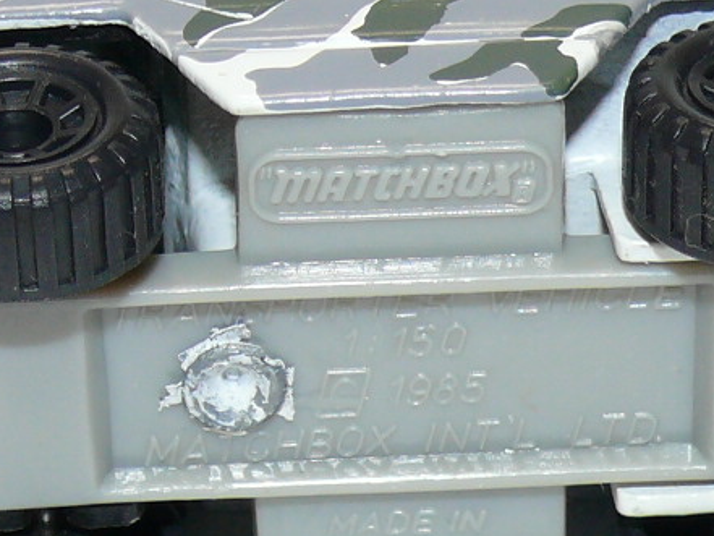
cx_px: 492
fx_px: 4787
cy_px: 232
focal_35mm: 232
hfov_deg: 8.5
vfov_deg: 6.4
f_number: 4
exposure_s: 1/30
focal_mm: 10.5
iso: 100
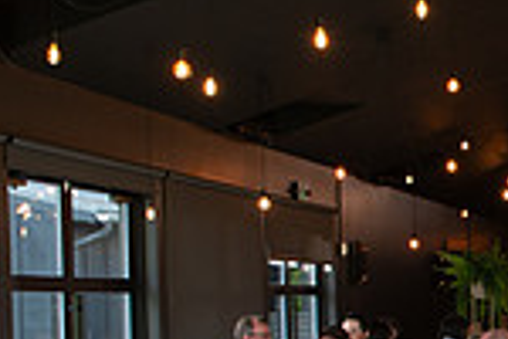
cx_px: 852
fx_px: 1425
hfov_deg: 17.3
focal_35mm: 101
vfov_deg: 13.3
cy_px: 353
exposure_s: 1/125
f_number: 5
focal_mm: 24
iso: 1000
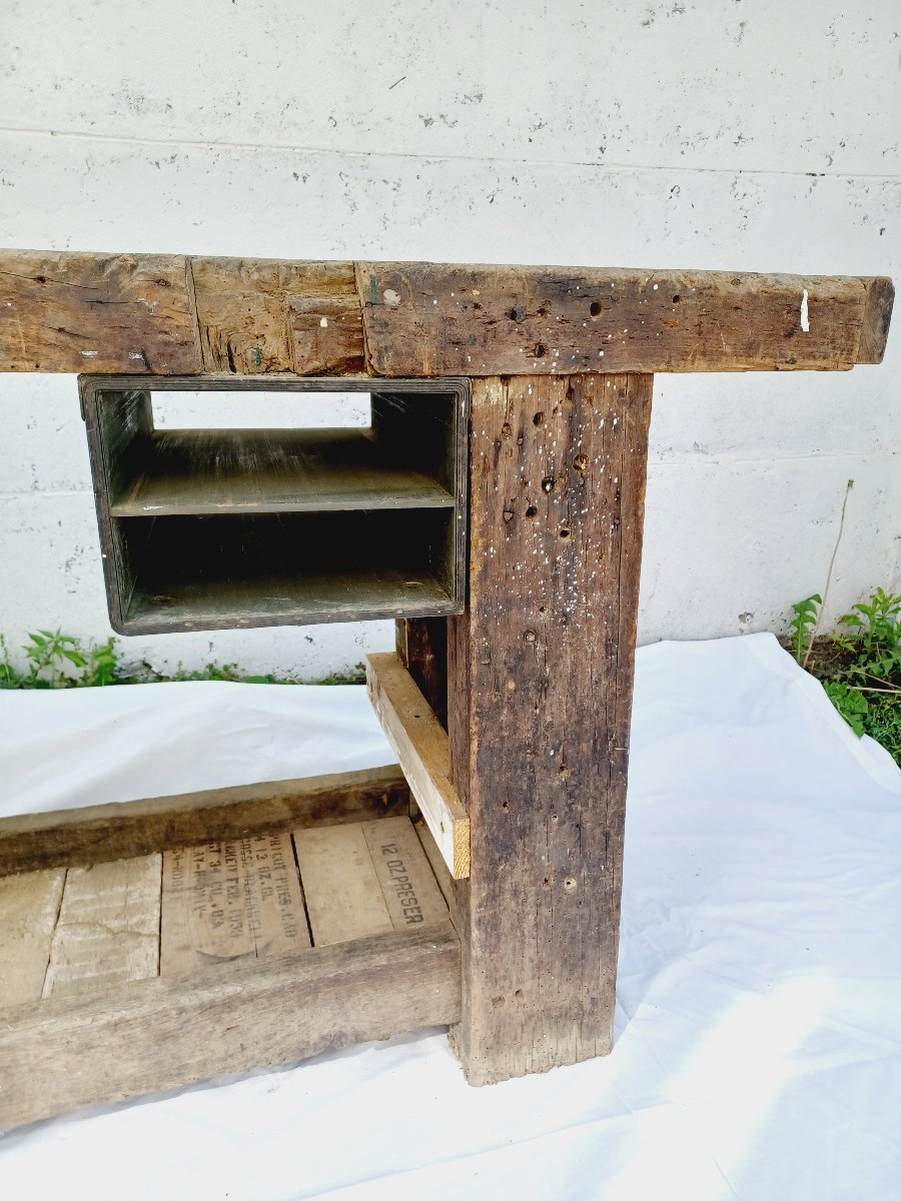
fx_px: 868
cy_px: 600
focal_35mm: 25
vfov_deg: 69.4
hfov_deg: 54.9
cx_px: 450
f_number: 1.8
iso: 32
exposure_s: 1/141
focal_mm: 4.6
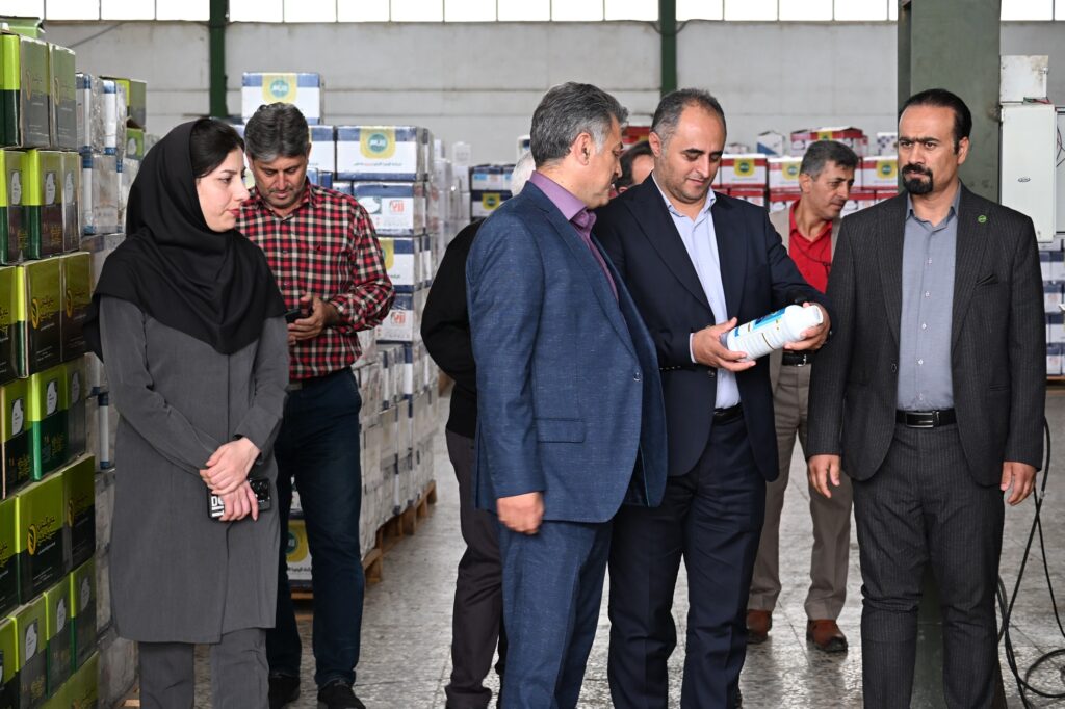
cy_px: 354
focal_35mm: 75
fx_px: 2218
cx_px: 532
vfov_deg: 18.2
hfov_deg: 27.0
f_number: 4.5
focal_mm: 50
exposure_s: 1/60
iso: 720
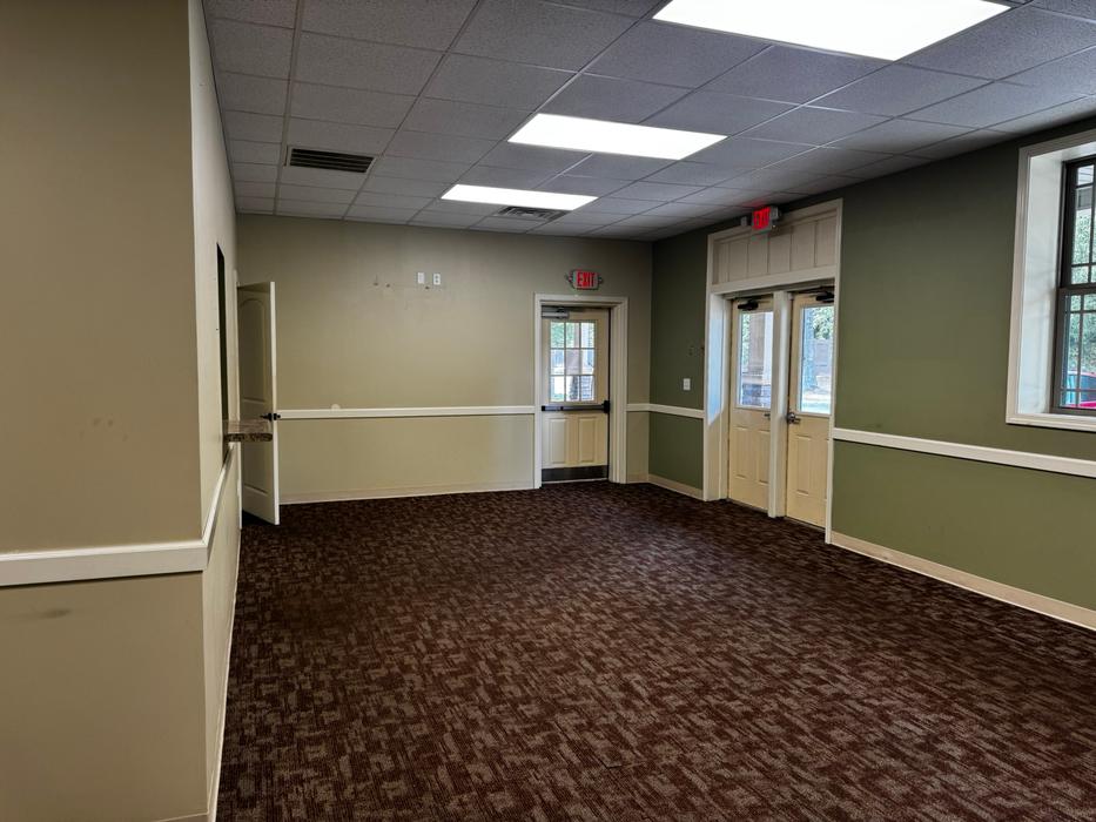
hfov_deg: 71.6
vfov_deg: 56.8
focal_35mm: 24
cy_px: 411
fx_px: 760
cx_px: 548
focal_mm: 6.76
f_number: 1.78
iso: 125
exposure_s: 1/120
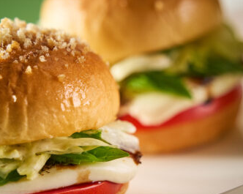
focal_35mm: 224
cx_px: 124
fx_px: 1610
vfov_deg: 6.9
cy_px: 127
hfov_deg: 8.6
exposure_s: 1/100
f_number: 5
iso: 500
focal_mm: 132
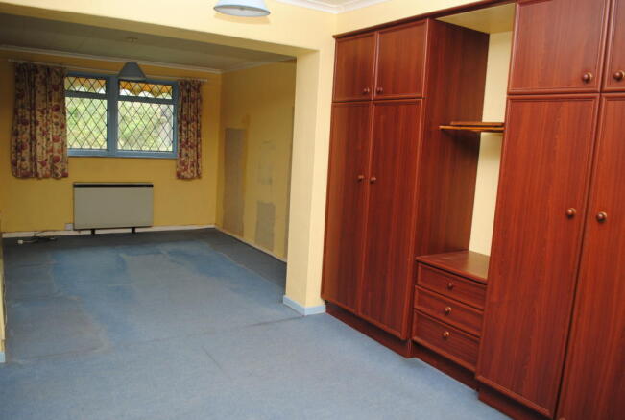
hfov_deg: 67.3
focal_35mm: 27
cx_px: 312
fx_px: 470
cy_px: 210
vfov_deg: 48.1
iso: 200
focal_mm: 18
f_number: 4
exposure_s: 1/60
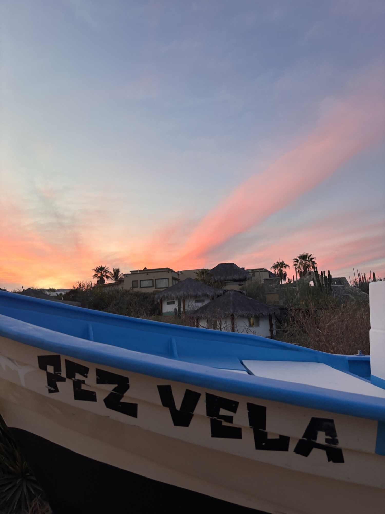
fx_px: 386
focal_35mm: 26
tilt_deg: +4.9
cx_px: 192
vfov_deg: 67.3
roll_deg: +1.8
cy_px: 257
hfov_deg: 53.1
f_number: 1.6
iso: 125
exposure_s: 1/69
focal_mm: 5.96
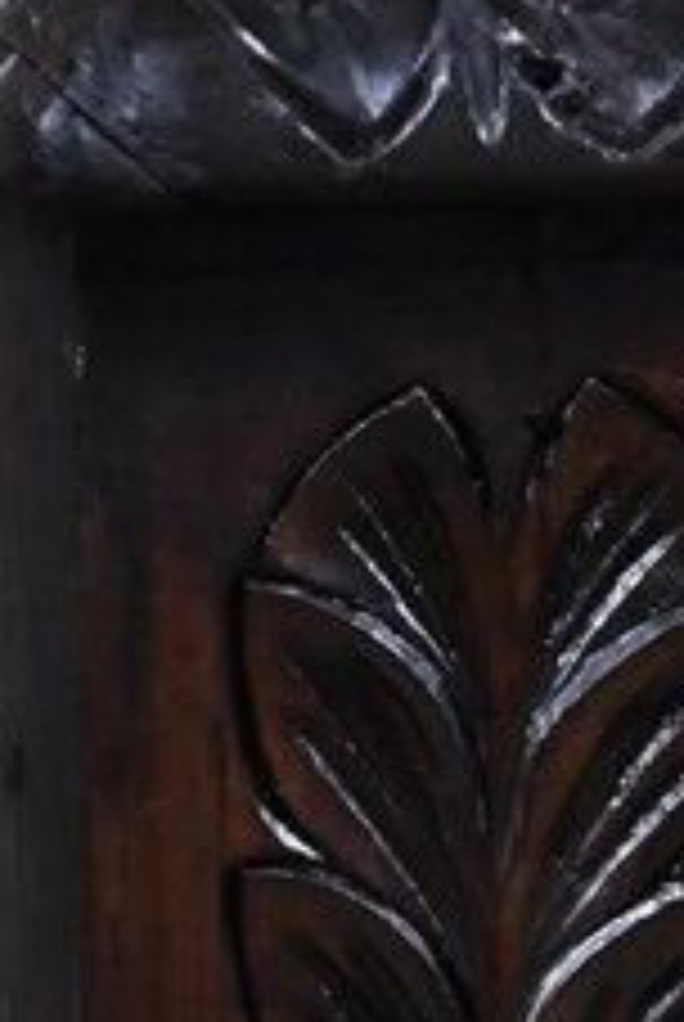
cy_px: 2030
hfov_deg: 6.4
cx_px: 495
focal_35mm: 216
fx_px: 6137
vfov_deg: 9.0
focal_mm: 41
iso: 5000
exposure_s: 1/60
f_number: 6.3
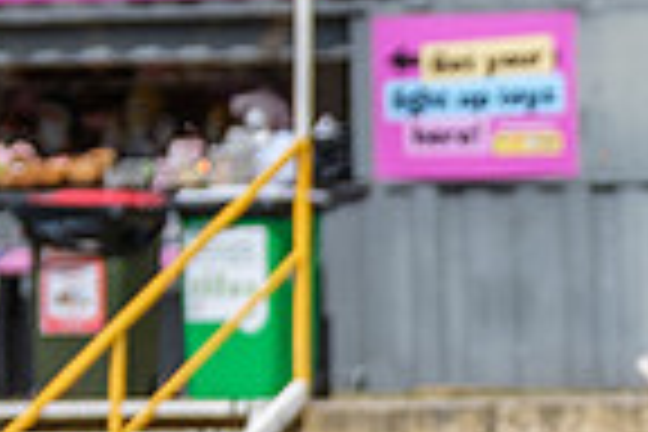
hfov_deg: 2.7
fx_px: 13787
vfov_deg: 1.8
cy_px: 727
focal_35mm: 766
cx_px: 1210
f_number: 3.6
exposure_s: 1/2000
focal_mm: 94.5
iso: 160
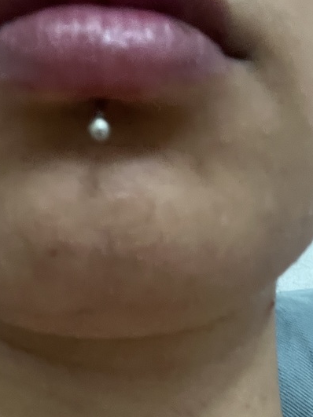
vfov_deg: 35.4
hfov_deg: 27.9
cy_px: 345
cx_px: 122
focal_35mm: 52
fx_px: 627
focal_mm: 2.71
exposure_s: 1/23
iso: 800
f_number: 2.2
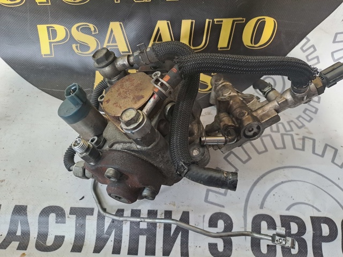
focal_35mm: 25
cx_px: 172
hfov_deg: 69.4
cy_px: 128
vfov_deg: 54.9
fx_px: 248
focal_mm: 4.65
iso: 250
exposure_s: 1/50
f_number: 1.8
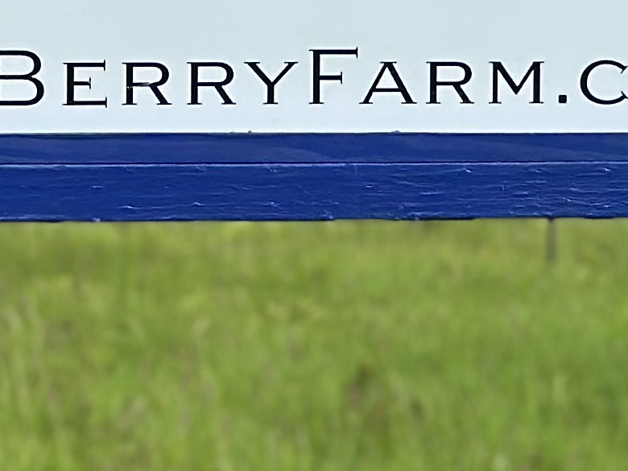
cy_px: 53
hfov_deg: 8.0
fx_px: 4499
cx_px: 585
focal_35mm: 248
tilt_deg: -2.8
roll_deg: -1.1
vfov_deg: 6.0
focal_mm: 6.86
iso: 80
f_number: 1.78
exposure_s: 1/6211
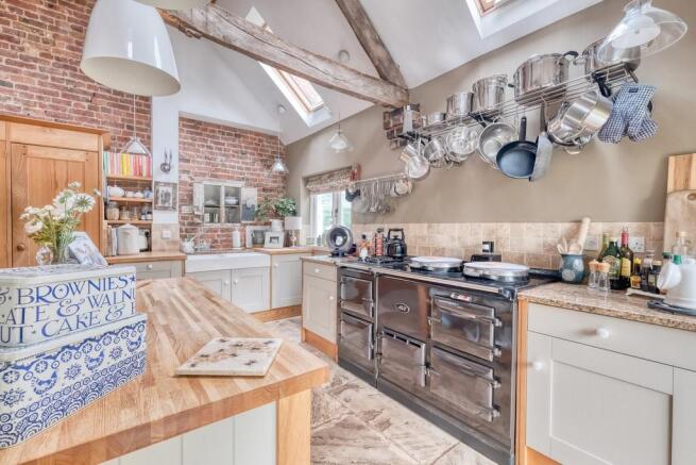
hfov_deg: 100.4
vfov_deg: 77.4
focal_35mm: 15
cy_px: 232
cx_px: 348
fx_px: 290
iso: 500
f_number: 8
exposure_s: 1/4
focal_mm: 10
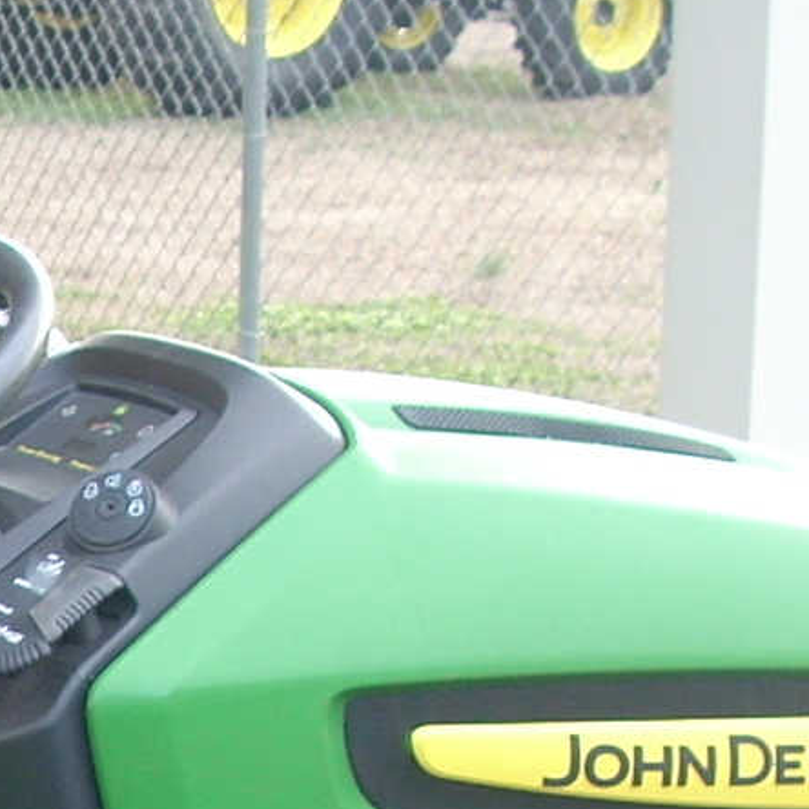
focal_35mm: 151
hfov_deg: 11.1
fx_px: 3993
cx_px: -401
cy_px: 1172
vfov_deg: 11.2
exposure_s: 1/40.6
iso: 64
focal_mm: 6.2
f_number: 2.8
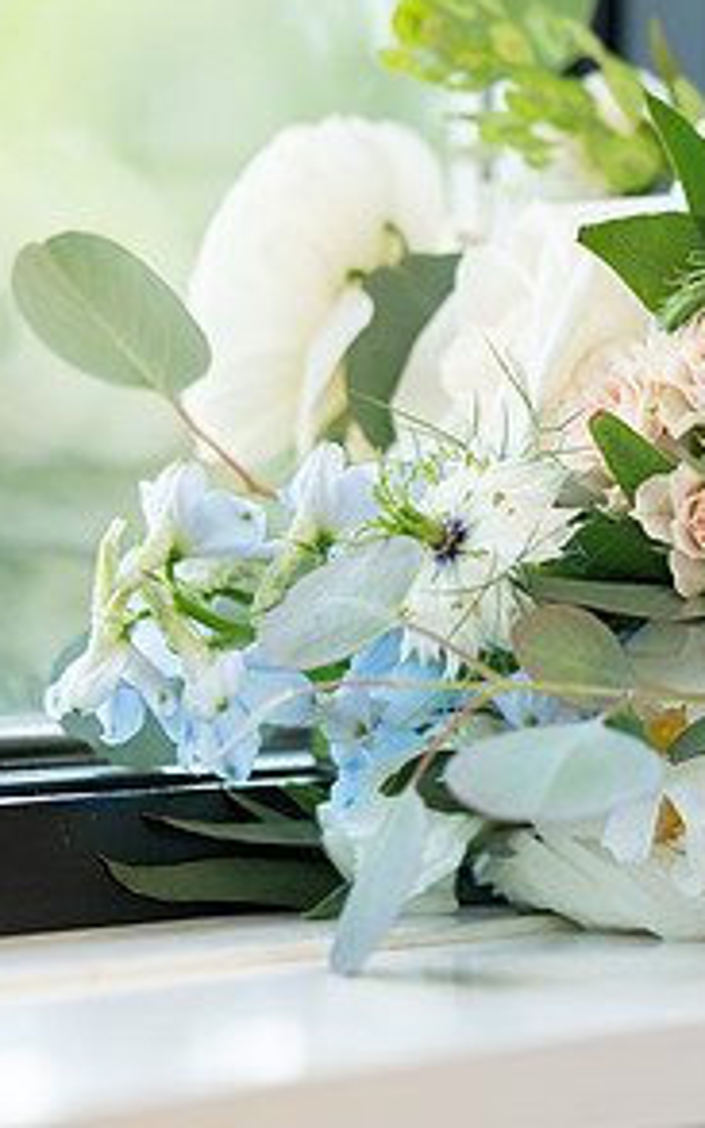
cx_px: 837
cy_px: 585
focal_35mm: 198
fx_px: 6090
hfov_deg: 6.6
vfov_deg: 10.6
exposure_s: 1/200
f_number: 2.8
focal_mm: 90
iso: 200
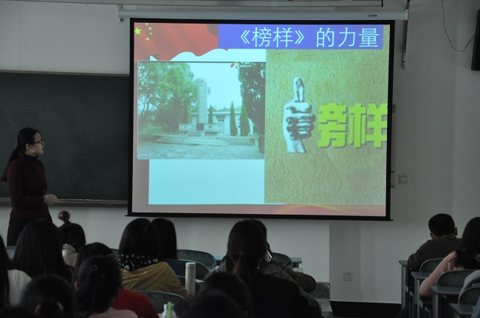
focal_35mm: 99
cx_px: 240
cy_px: 159
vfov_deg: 13.8
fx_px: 1318
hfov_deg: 20.6
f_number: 5.3
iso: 2500
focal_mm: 66
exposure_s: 1/160
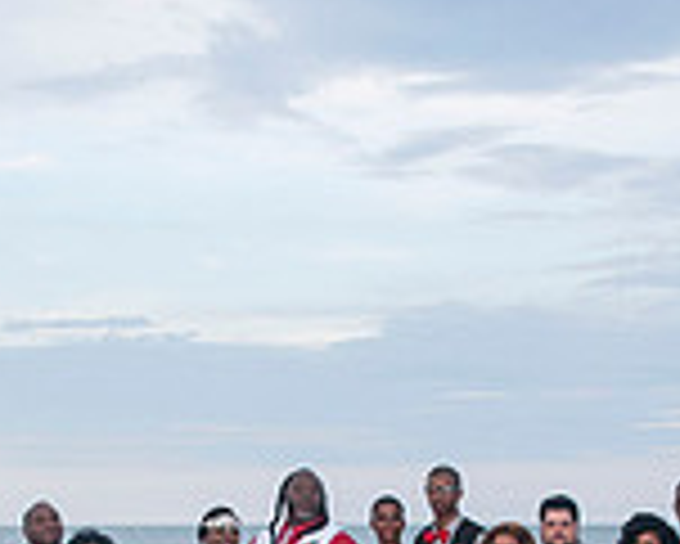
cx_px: 333
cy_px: 632
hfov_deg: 19.7
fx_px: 1953
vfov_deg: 15.4
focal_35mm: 97
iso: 200
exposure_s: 1/125
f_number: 5.6
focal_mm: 18
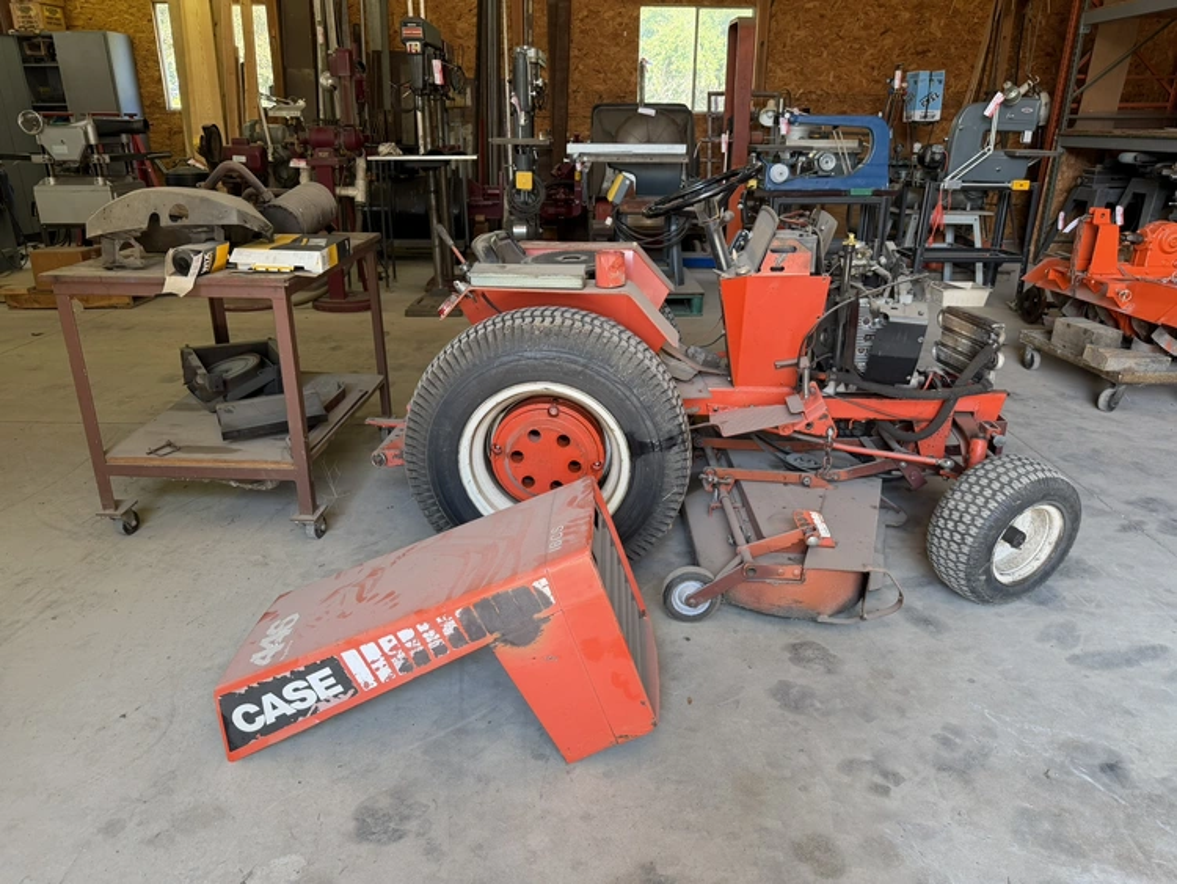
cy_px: 442
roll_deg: +0.0
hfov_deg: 71.6
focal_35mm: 24
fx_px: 816
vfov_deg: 56.8
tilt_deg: -20.2
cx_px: 588
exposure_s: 1/120
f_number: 1.78
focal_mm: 6.76
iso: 125
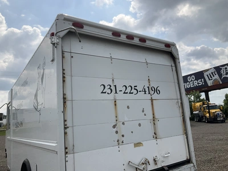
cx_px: 114
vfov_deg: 48.2
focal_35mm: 29
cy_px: 86
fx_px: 191
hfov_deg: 61.7
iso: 25
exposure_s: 1/3322
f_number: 1.8
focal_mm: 3
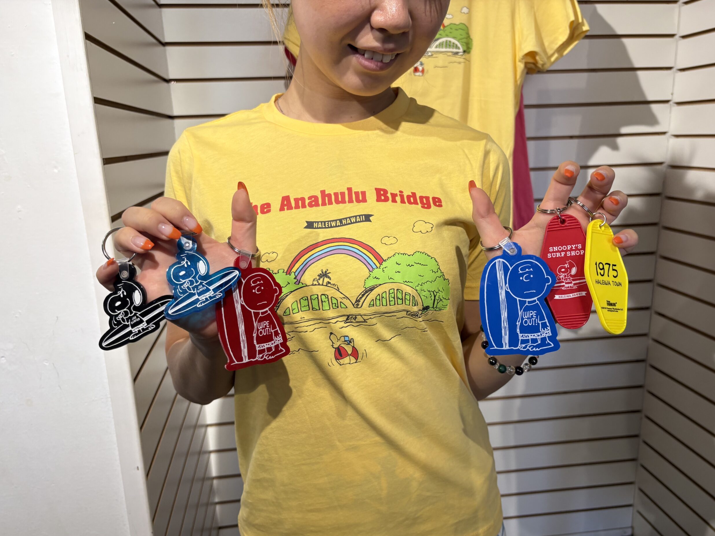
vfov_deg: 51.3
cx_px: 361
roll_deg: +2.4
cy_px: 277
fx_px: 558
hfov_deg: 65.3
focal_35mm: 27
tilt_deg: -14.4
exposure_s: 1/120
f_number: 1.6
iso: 80
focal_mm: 5.96
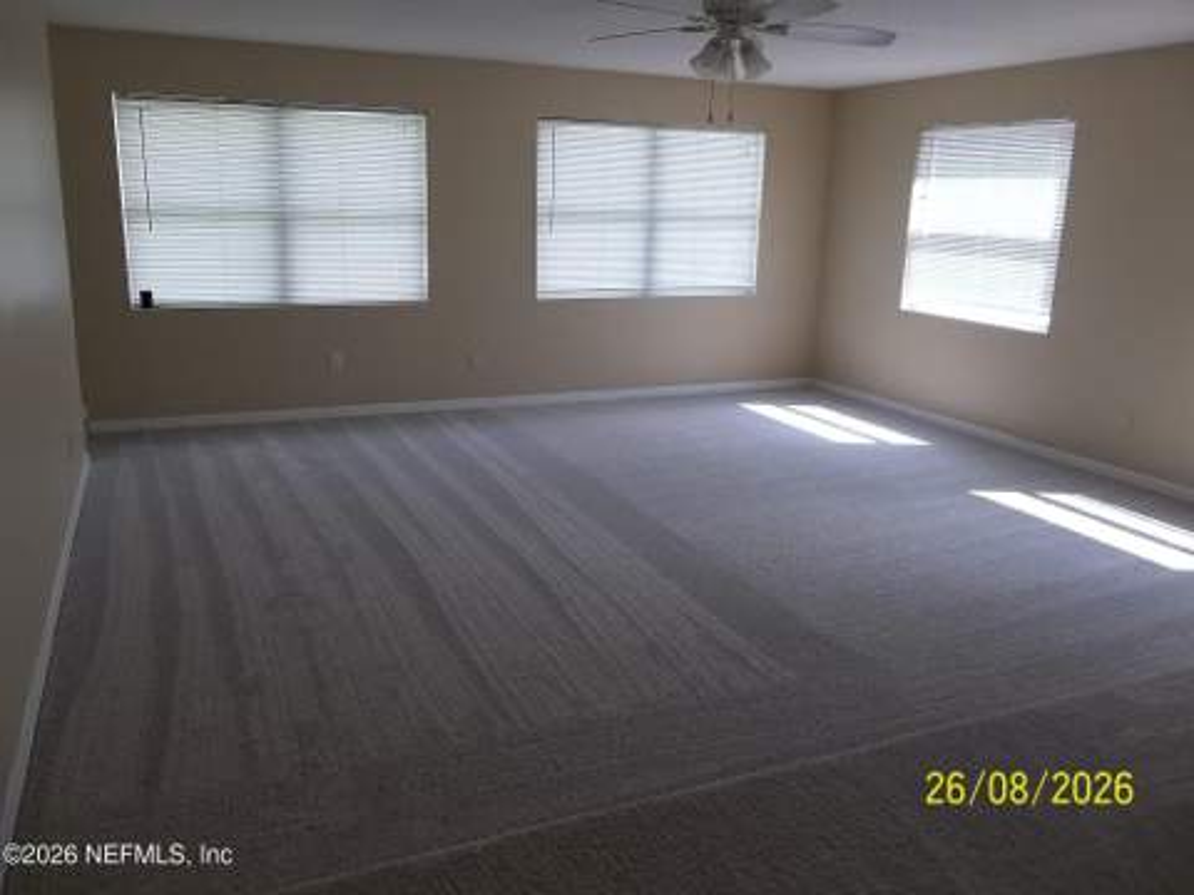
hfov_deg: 65.3
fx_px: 931
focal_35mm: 27
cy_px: 448
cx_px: 597
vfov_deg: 51.4
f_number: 3.5
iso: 80
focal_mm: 4.9
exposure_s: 1/60
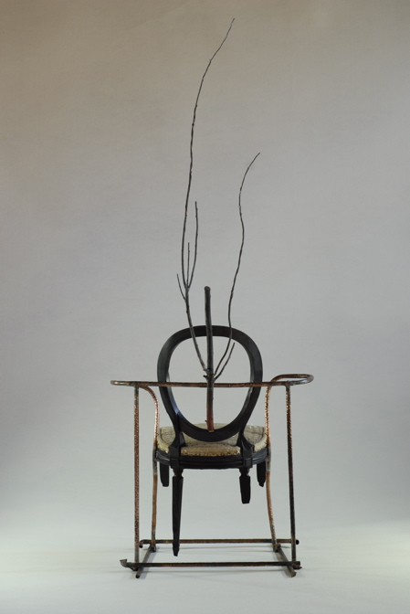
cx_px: 205
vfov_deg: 29.2
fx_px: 1177
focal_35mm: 69
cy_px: 307
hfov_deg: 19.8
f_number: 7.1
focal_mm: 46
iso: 200
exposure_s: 1/4
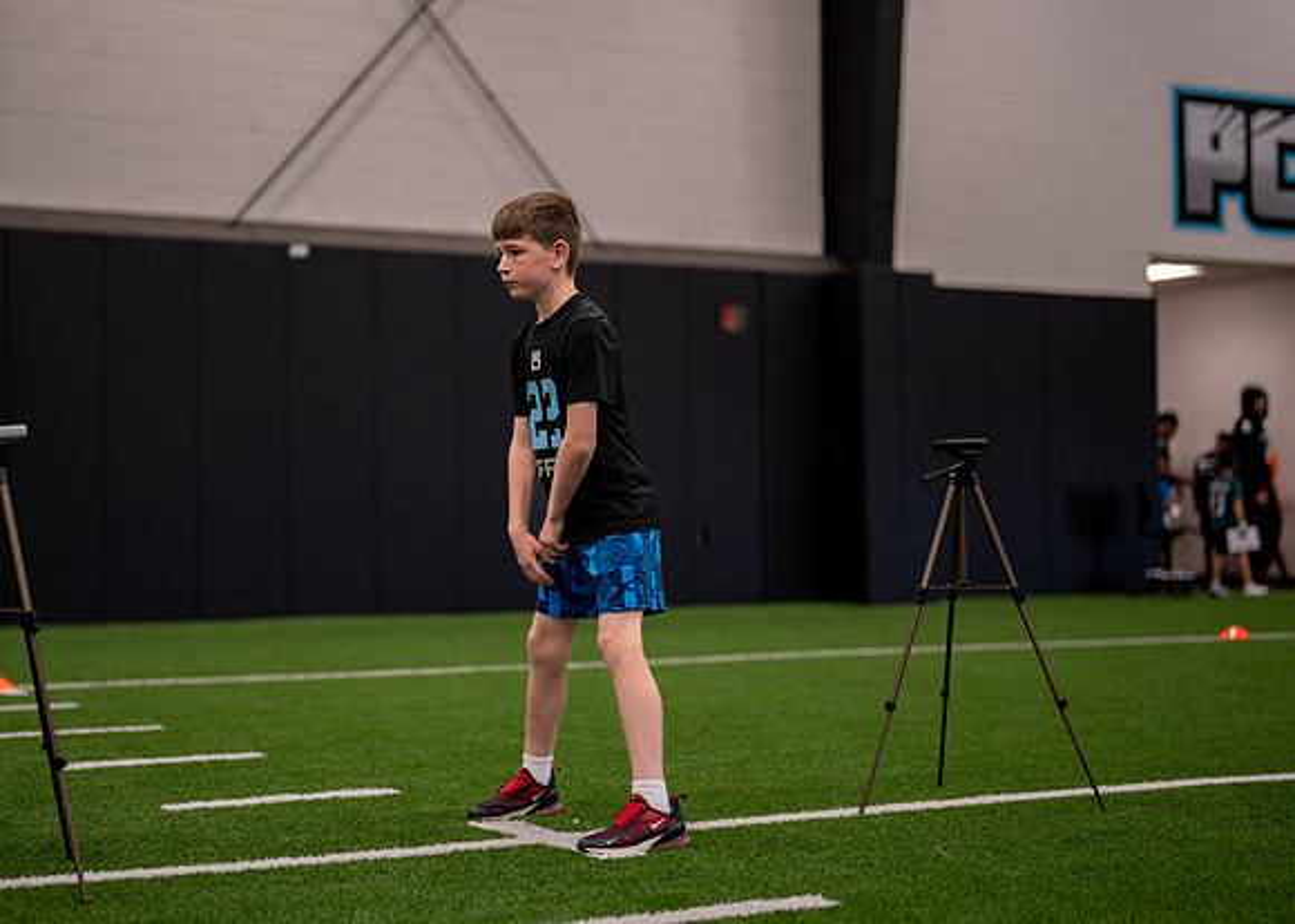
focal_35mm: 62
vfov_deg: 23.1
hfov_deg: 31.8
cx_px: 522
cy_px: 430
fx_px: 2265
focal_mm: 50
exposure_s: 1/640
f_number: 1.2
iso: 640
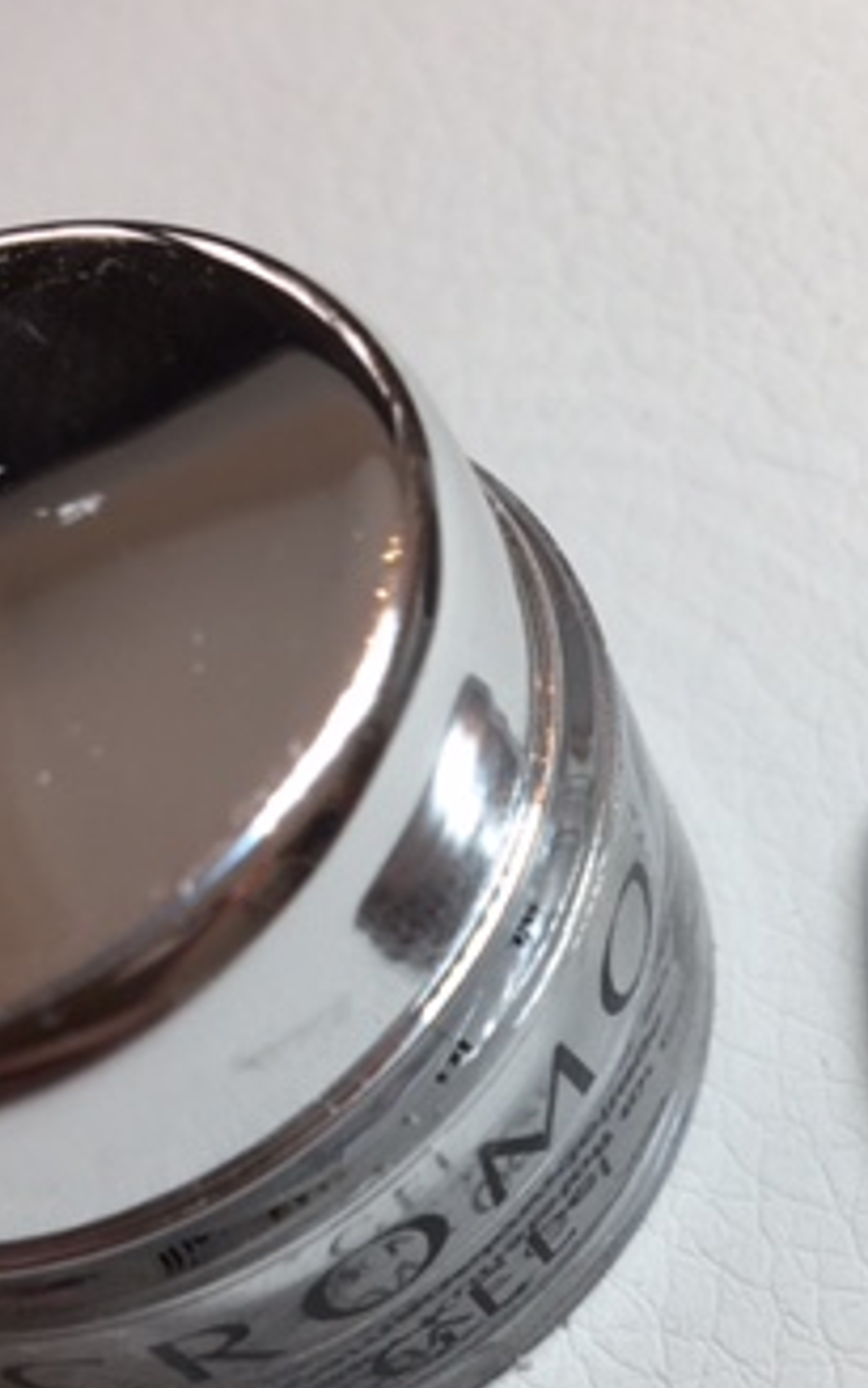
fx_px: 2271
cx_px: 555
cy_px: 973
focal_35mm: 60
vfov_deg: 33.6
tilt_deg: -57.8
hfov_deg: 21.6
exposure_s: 1/100
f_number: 2.2
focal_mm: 4.15
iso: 32
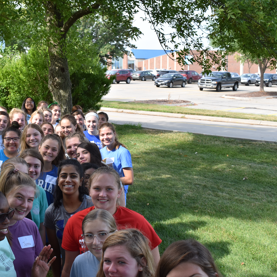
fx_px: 440
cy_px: 139
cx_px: 68
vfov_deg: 34.9
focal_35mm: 49
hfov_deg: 34.2
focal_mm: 25
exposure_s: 1/250
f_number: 8
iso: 280
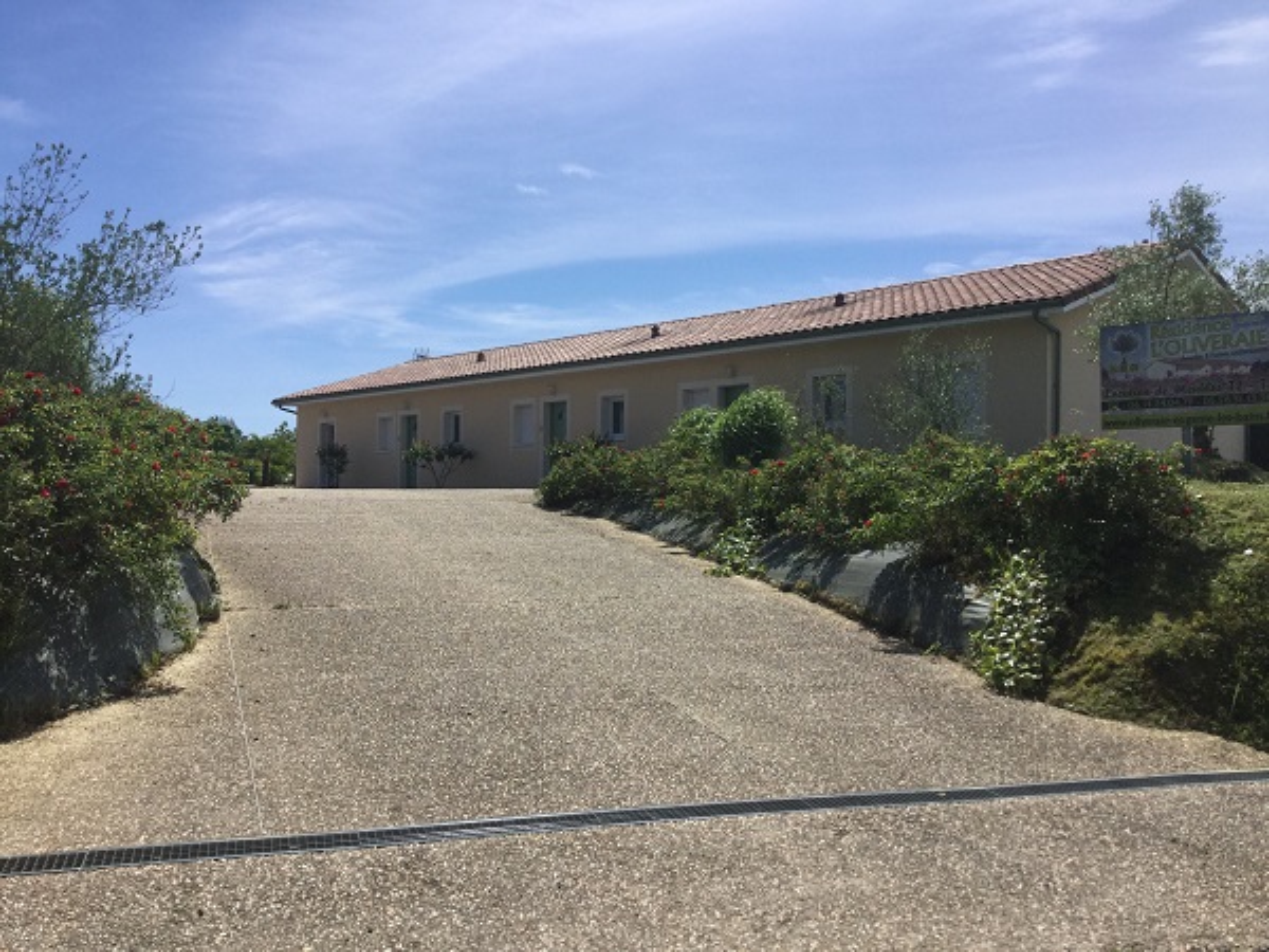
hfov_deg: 58.4
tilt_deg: +2.1
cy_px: 476
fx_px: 1136
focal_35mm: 31
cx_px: 634
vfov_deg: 45.4
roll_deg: -1.3
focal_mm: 3.3
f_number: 2.4
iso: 25
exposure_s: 1/1988
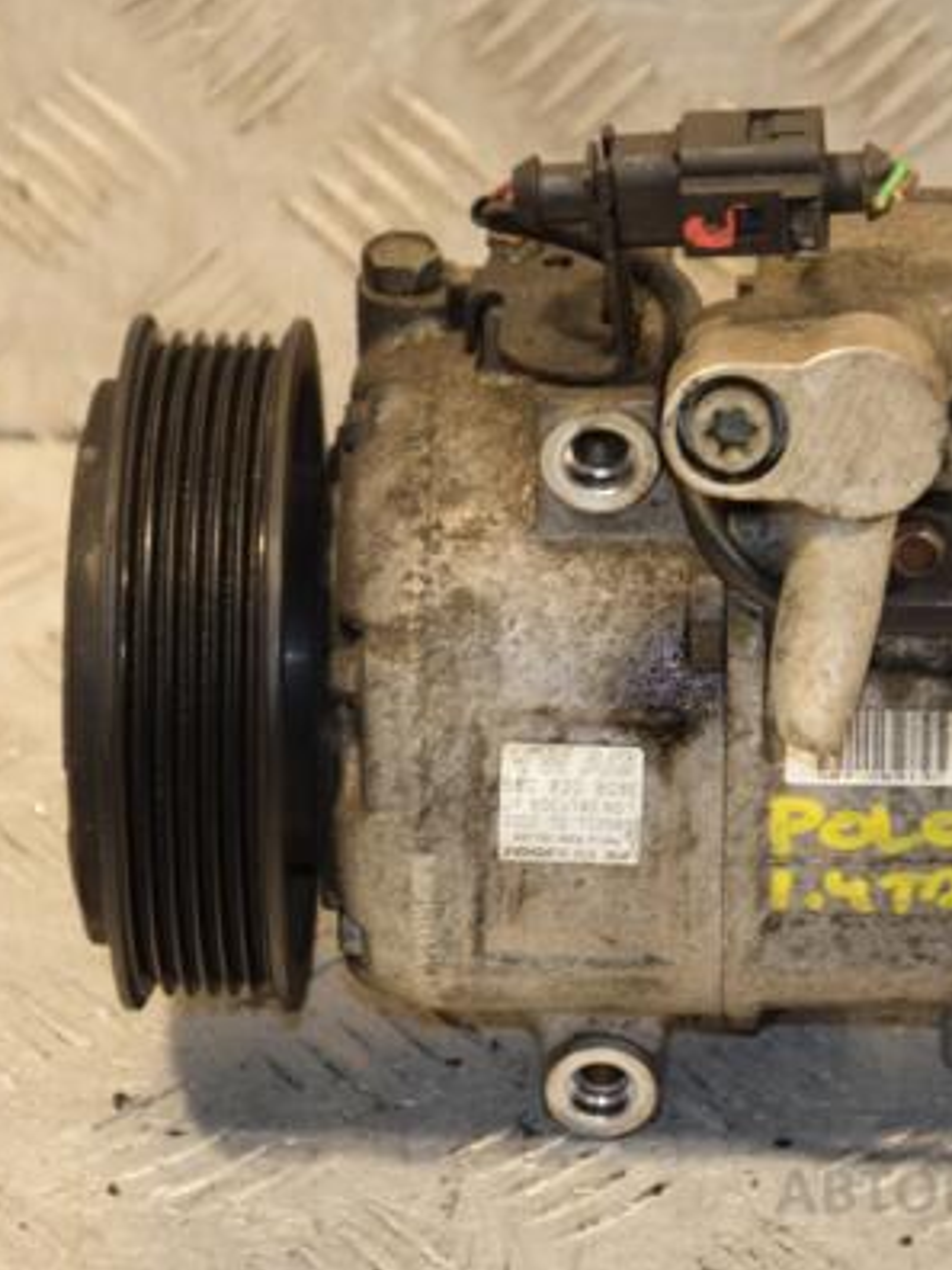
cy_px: 632
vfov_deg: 9.8
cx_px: 715
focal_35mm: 201
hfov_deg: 7.4
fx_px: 7370
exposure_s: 1/125
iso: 800
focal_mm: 92
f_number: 5.6
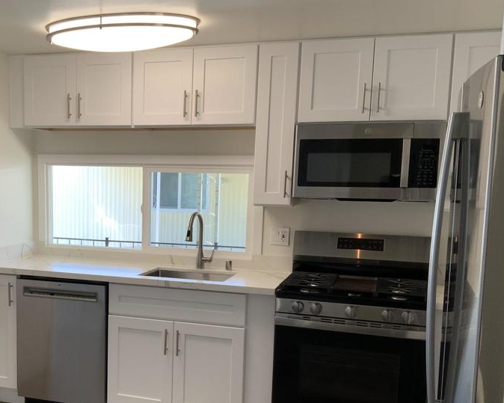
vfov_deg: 34.6
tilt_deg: -8.4
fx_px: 641
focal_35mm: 43
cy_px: 263
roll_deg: +0.1
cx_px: 147
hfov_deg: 42.0
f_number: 1.8
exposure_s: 1/120
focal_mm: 3
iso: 40
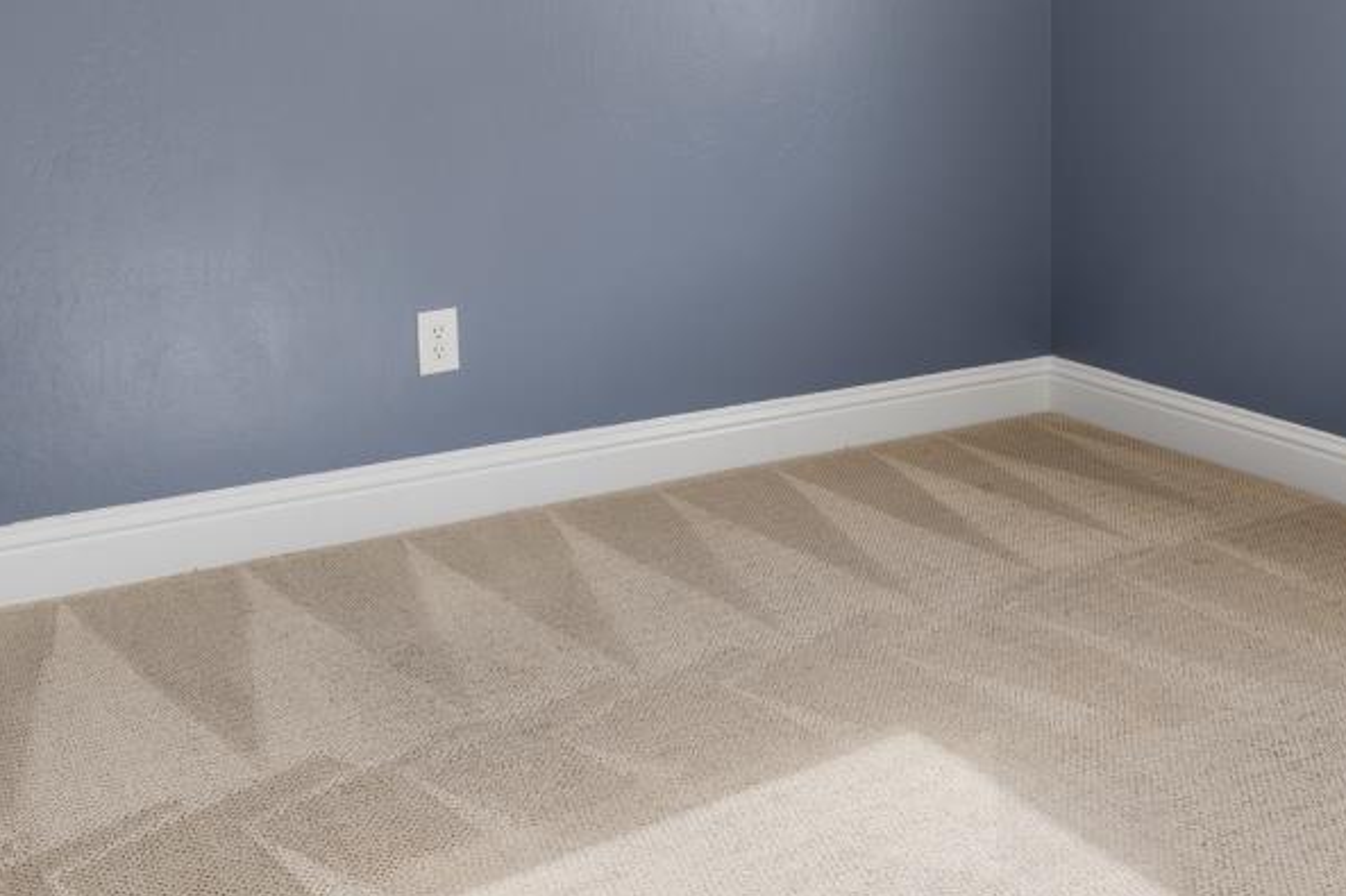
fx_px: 1607
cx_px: 865
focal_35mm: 43
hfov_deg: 45.0
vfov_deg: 29.2
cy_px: 5
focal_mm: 17
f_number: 7.1
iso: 100
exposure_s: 1/10
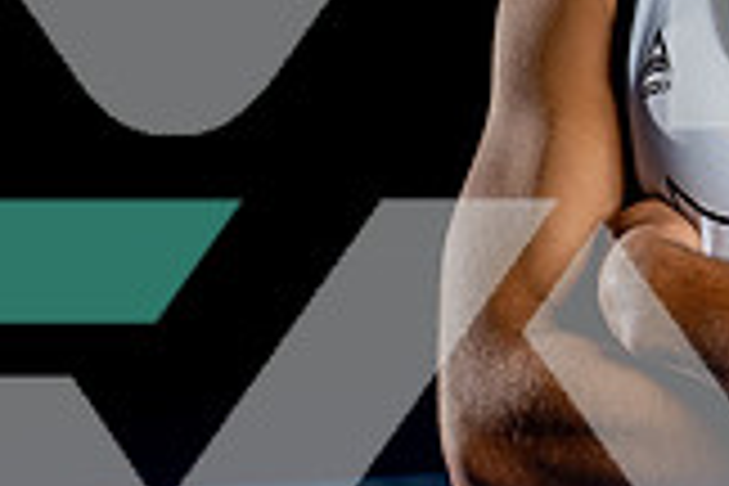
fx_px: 4212
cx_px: 932
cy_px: -106
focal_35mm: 208
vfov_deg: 6.6
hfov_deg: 9.7
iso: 125
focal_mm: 58
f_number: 4
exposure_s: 1/250
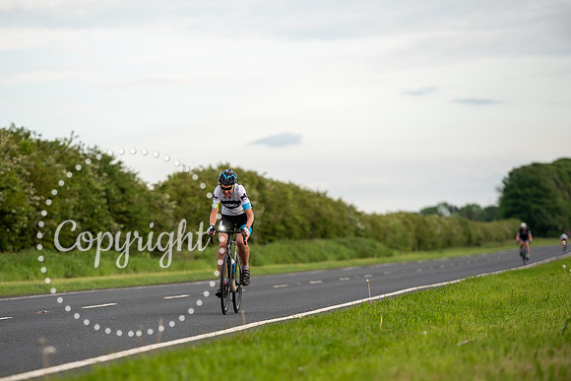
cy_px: 226
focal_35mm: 226
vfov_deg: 6.1
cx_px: 232
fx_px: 3587
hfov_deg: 9.1
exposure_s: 1/320
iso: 100
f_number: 3.5
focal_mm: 180
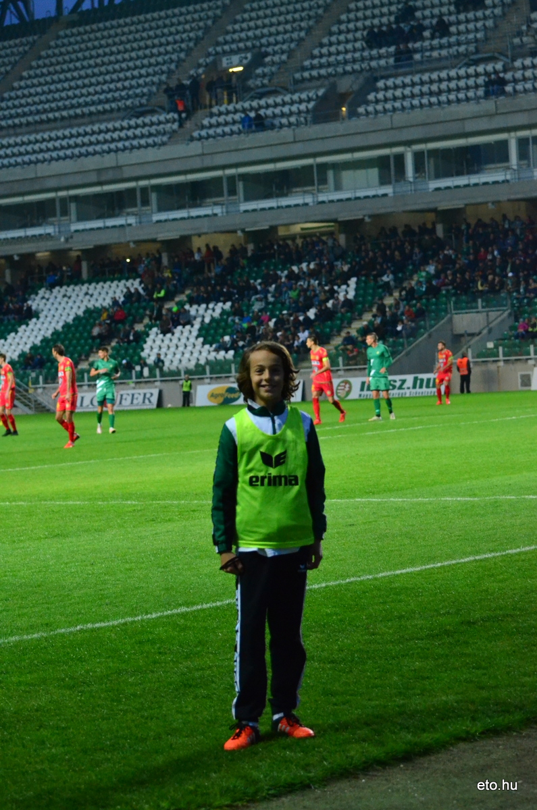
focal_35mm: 105
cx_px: 268
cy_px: 405
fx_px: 2359
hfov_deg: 13.0
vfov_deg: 19.5
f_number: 4.5
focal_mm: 70
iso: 5000
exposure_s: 1/800
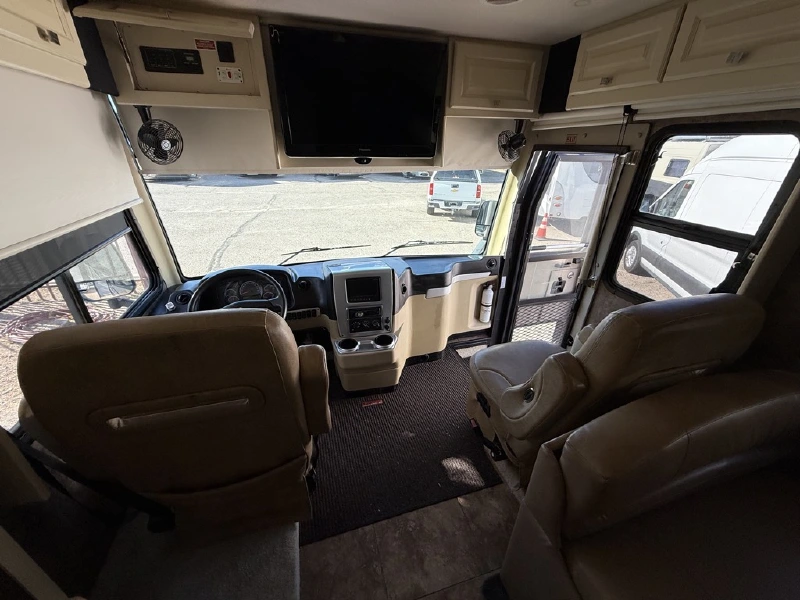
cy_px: 300
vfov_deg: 85.7
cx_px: 400
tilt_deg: -26.2
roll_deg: +0.3
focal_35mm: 14
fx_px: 324
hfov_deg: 102.1
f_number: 2.2
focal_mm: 2.22
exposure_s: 1/376
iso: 50
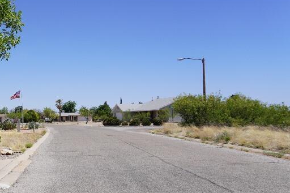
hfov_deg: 36.9
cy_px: 112
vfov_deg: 28.0
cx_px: 1
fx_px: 387
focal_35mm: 48
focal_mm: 16
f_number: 5
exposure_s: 1/1000
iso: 100
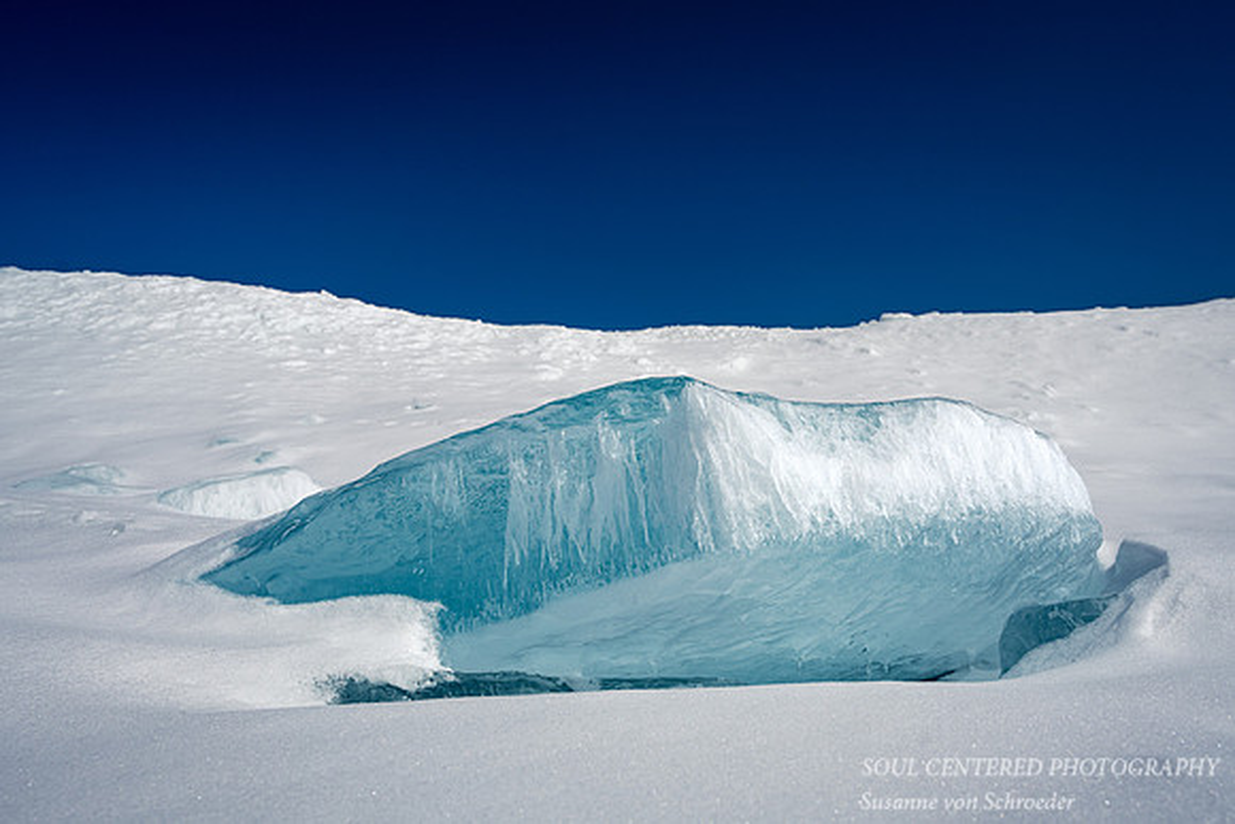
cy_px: 362
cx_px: 652
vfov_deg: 48.0
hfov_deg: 67.5
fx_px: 924
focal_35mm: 27
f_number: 8
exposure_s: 1/500
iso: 200
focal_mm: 24
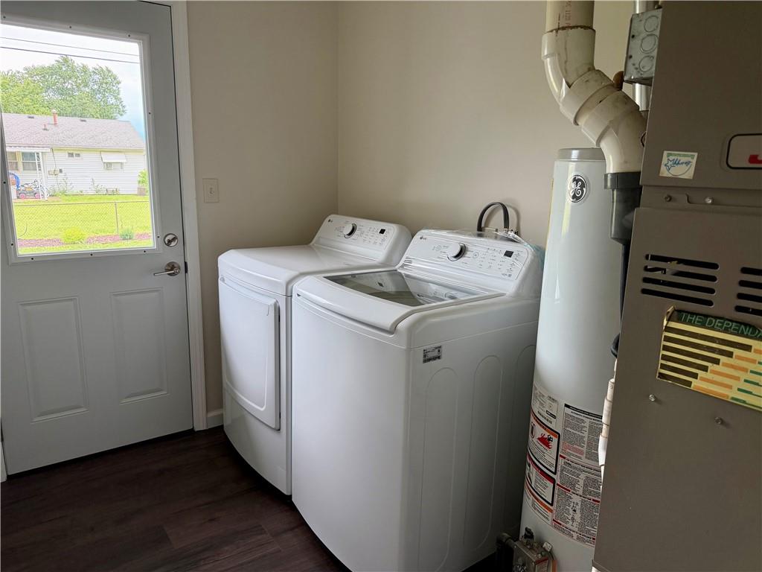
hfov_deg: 71.6
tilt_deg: -11.8
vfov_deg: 56.8
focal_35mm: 24
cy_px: 286
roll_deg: -1.1
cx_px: 381
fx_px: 528
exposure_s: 1/228
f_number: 1.78
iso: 200
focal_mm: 6.76
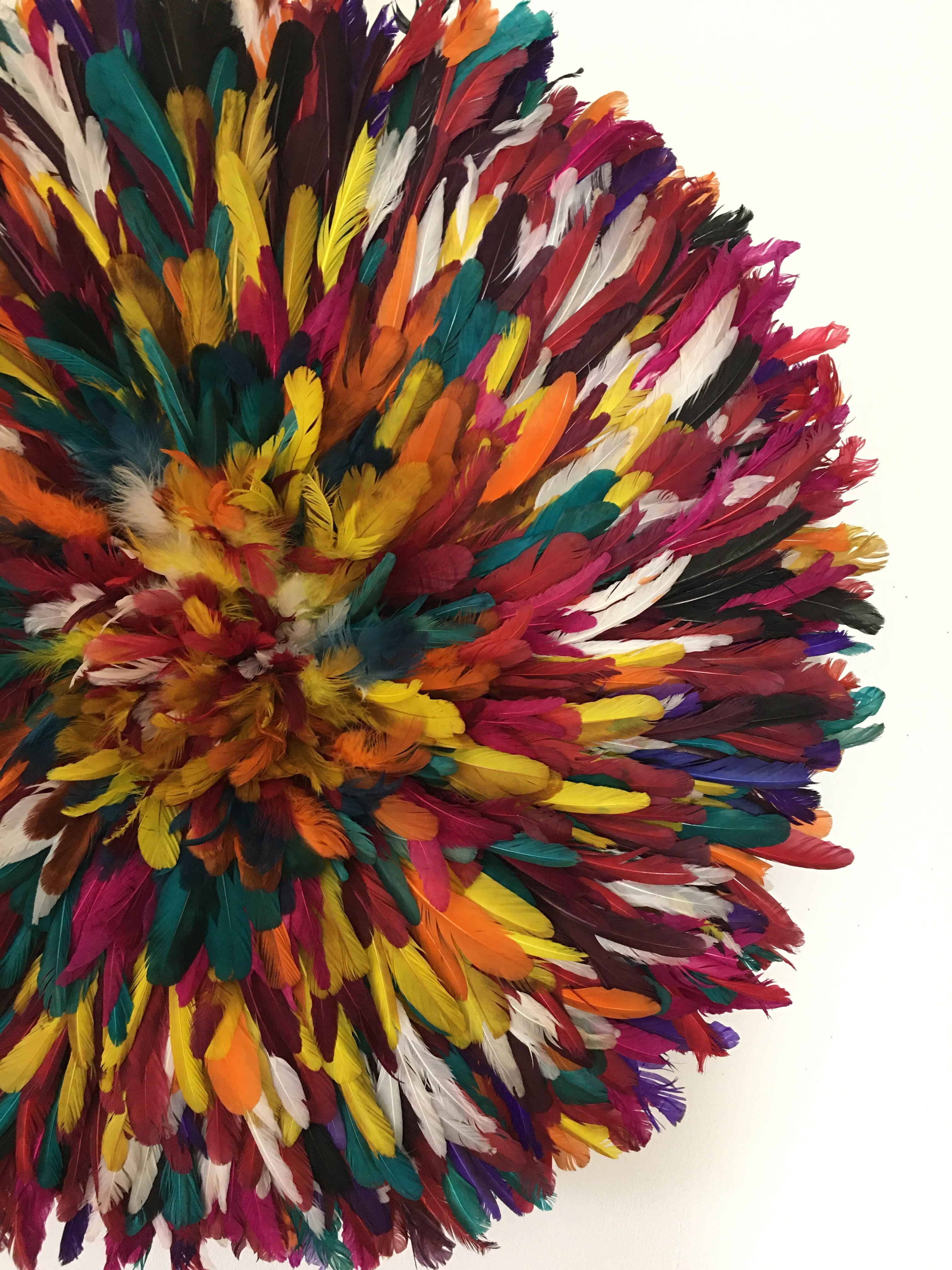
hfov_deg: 48.2
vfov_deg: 61.7
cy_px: 635
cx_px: 476
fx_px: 1063
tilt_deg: -4.1
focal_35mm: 29
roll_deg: -0.7
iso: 100
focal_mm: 4.15
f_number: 2.2
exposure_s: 1/17
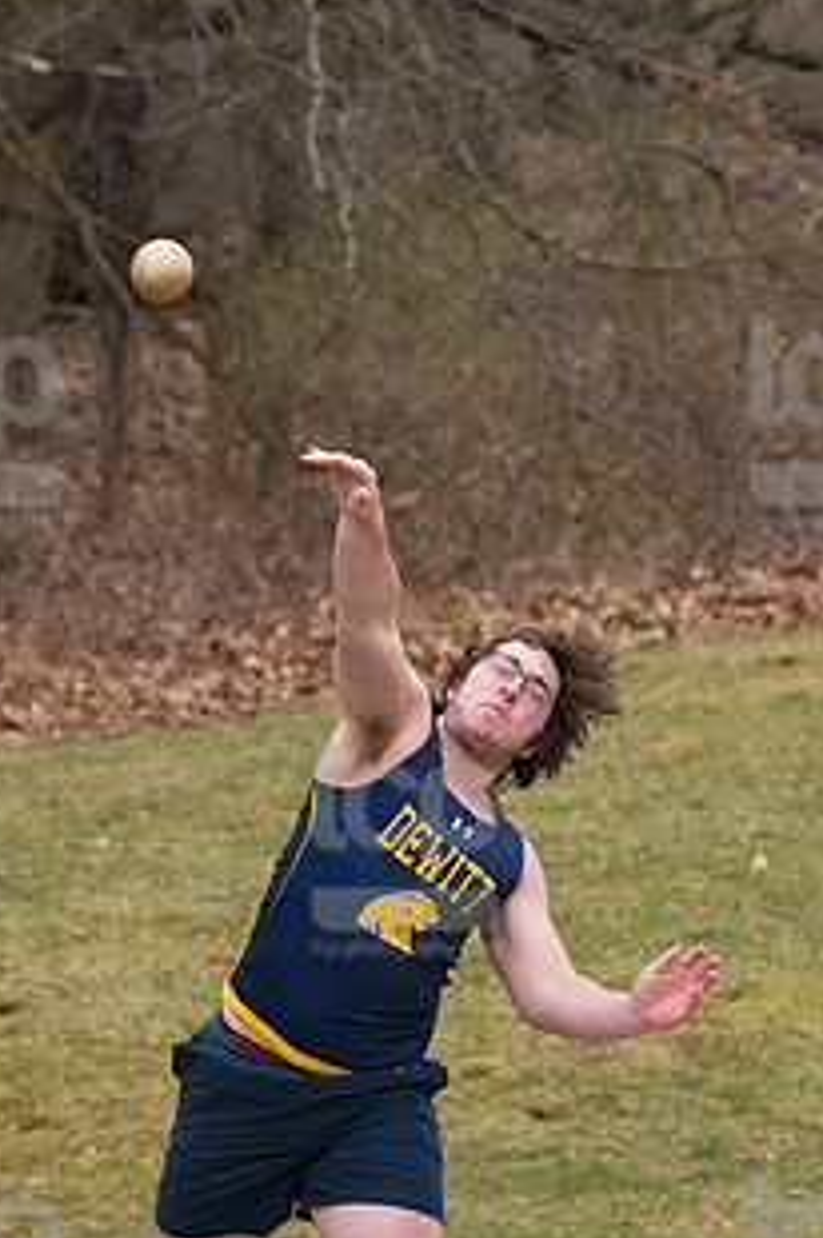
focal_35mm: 392
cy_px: 847
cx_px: 406
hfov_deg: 3.5
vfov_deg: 5.3
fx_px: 13471
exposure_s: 1/2000
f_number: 5
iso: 2000
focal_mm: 180
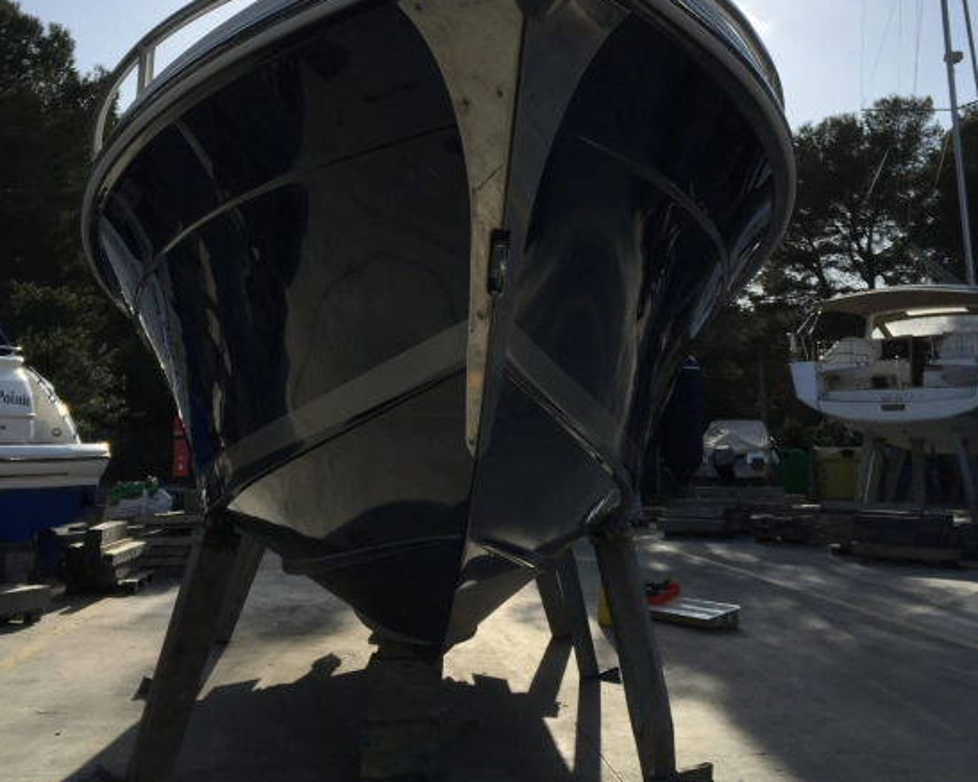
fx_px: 1099
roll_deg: +0.3
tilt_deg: +11.2
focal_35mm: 38
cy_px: 234
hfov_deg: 48.0
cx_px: 488
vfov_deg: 38.5
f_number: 2.2
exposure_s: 1/2849
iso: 25
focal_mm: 4.15
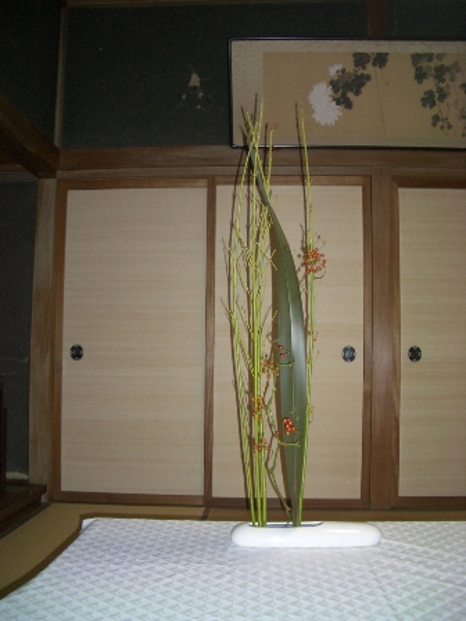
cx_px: 233
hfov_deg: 40.7
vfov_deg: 52.6
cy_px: 310
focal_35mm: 35
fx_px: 628
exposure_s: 1/60
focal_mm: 5.8
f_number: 2.6
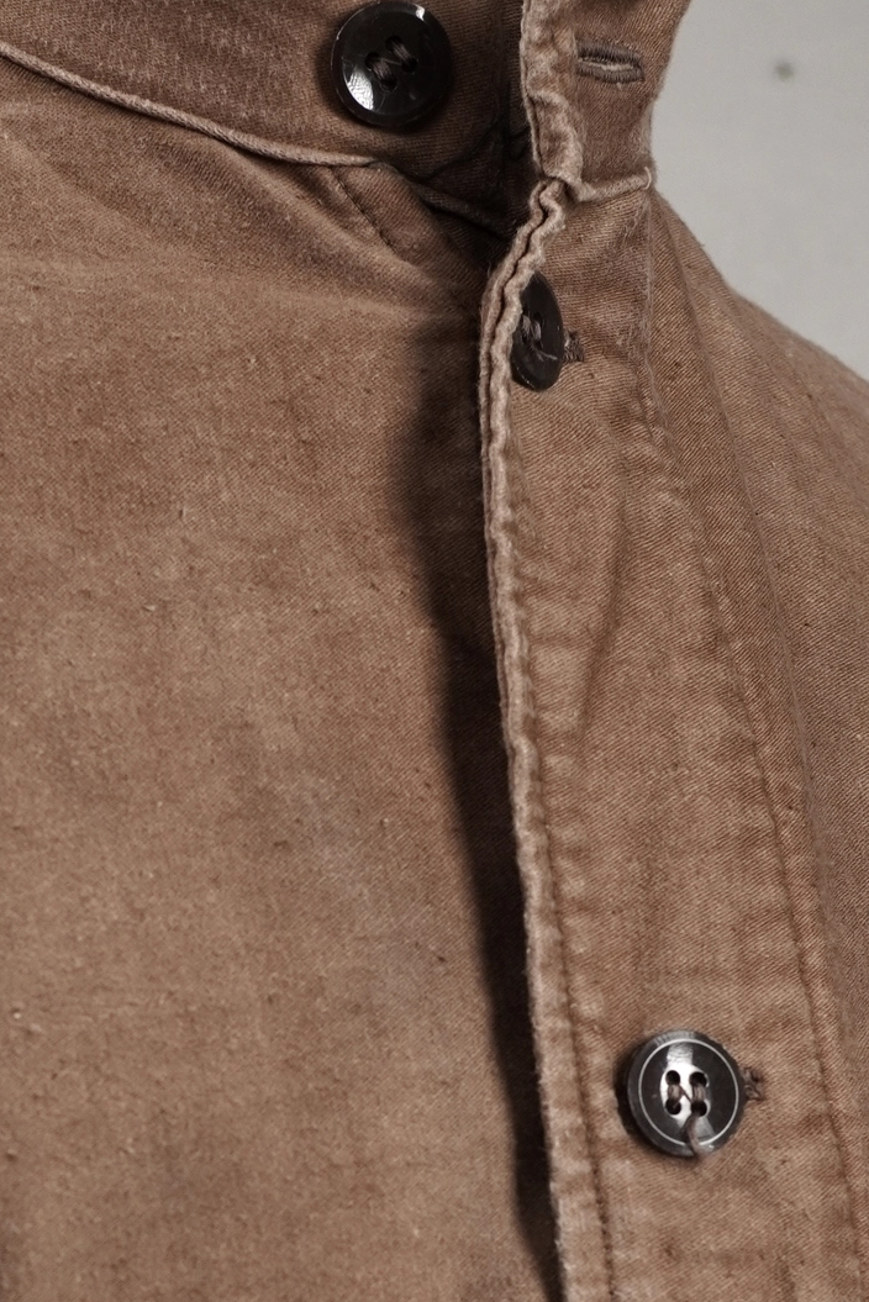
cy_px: 1258
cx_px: 339
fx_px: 4740
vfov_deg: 15.4
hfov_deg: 10.5
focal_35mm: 131
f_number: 4.5
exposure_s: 1/80
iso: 400
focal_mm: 32
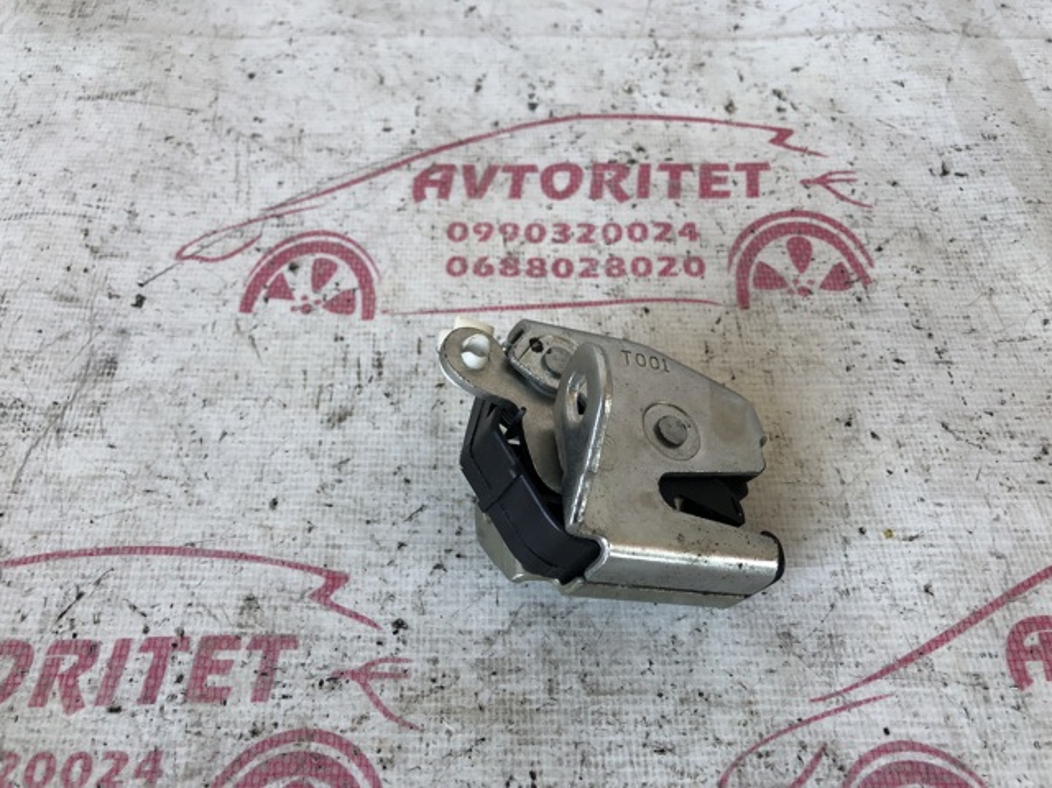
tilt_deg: -61.7
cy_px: 394
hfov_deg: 63.5
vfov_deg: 49.7
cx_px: 526
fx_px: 850
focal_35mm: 28
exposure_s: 1/120
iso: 64
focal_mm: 4
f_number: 1.8
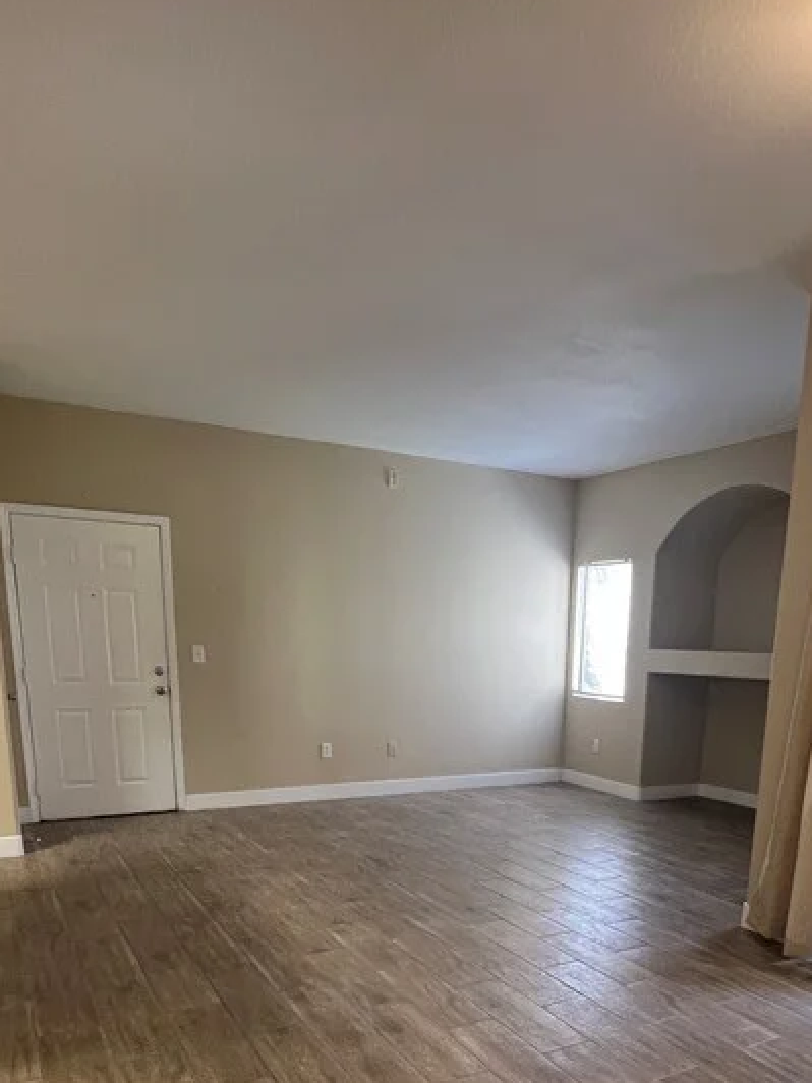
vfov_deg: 64.3
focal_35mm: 25
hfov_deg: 54.5
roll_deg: -0.9
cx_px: 488
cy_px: 841
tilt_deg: -13.0
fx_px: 782
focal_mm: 1.57
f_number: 1.8
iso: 160
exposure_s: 1/60
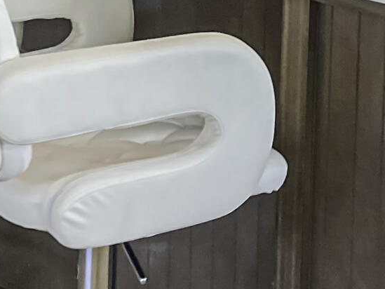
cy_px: -280
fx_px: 1702
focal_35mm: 153
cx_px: 349
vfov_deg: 9.1
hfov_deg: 12.8
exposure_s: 1/60
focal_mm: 3.99
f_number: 1.8
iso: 125
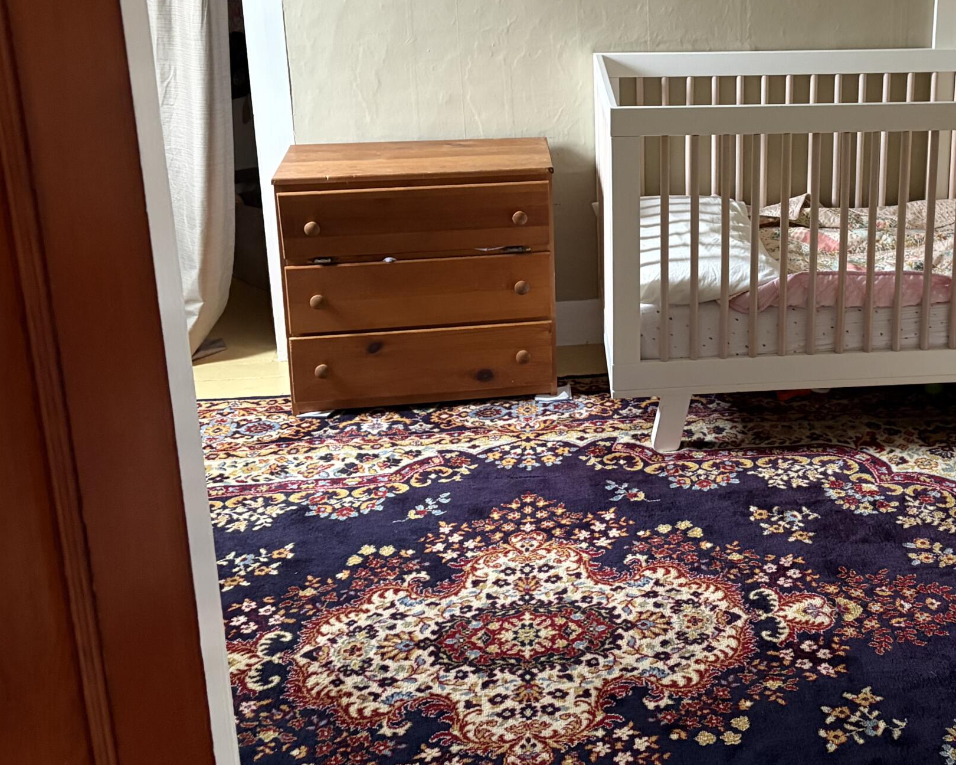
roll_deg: +1.1
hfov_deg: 38.3
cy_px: 167
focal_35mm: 47
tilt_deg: -17.0
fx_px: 1330
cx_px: 745
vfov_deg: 31.4
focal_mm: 5.96
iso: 500
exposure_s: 1/40
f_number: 1.6
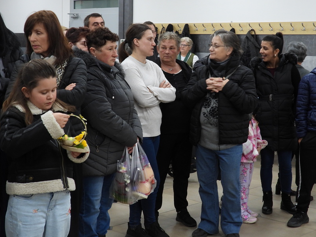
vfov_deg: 22.2
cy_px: 100
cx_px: 173
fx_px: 602
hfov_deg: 29.4
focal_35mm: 66
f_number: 3.2
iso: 160
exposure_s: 1/30
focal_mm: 7.9
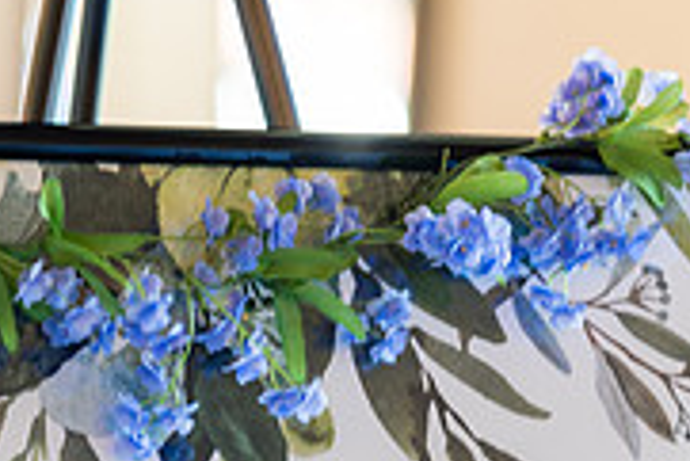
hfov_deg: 7.5
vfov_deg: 5.0
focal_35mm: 272
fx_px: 5217
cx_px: -15
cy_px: 711
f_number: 1.4
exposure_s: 1/40
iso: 100
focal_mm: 85
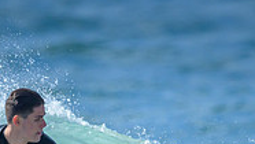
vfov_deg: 0.3
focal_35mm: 3589
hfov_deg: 0.6
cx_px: 71
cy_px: 216
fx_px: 24288
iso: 200
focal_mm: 800
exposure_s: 1/2000
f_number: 6.3
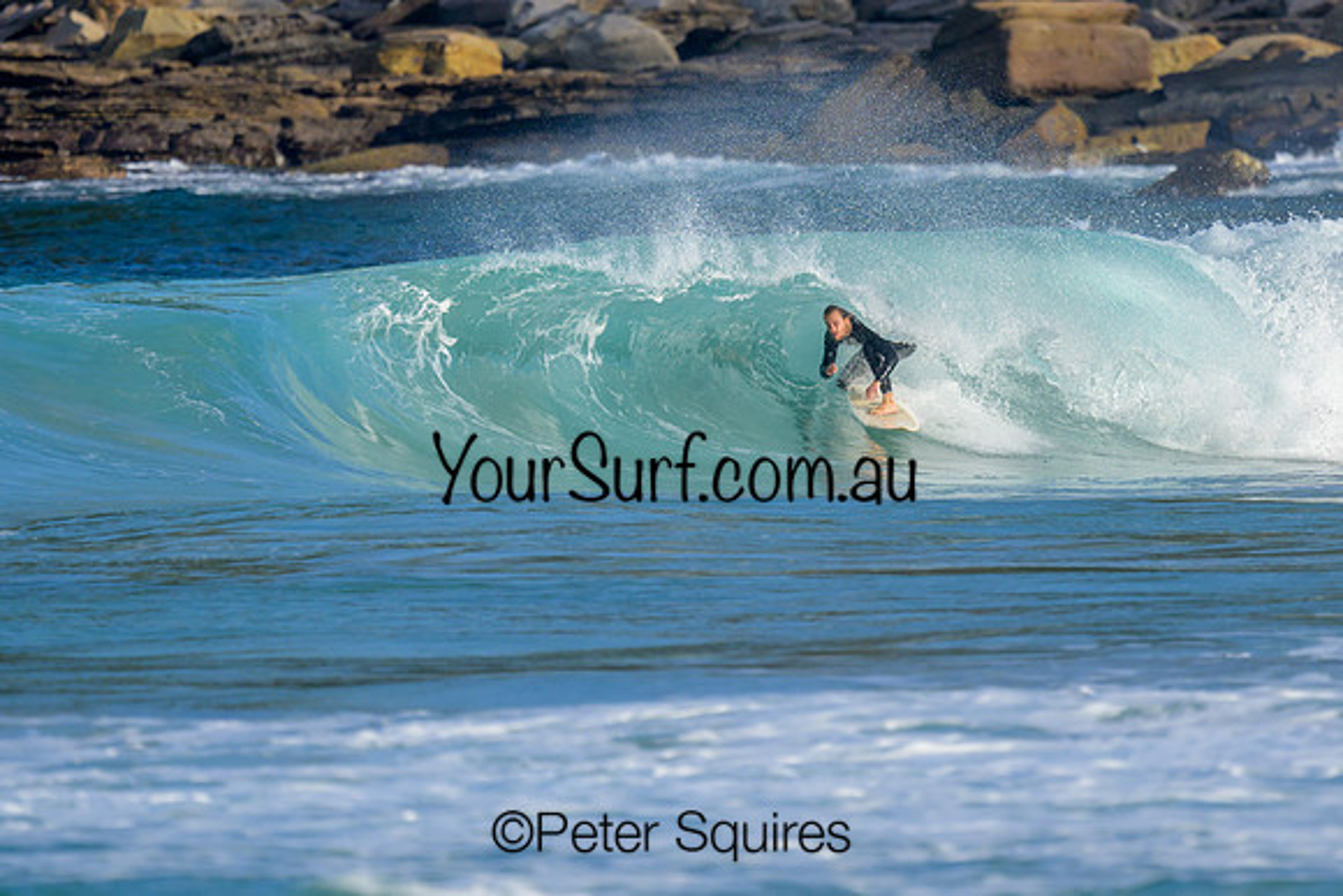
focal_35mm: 1099
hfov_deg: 1.9
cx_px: 775
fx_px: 41013
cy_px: 375
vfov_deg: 1.3
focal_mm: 800
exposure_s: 1/2000
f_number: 6.3
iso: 320
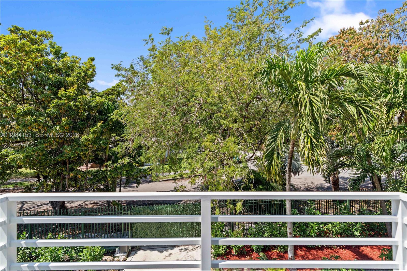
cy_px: 136
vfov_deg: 73.7
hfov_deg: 96.7
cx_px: 204
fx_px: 181
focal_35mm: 16
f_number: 5
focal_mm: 16
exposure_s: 1/60
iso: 100
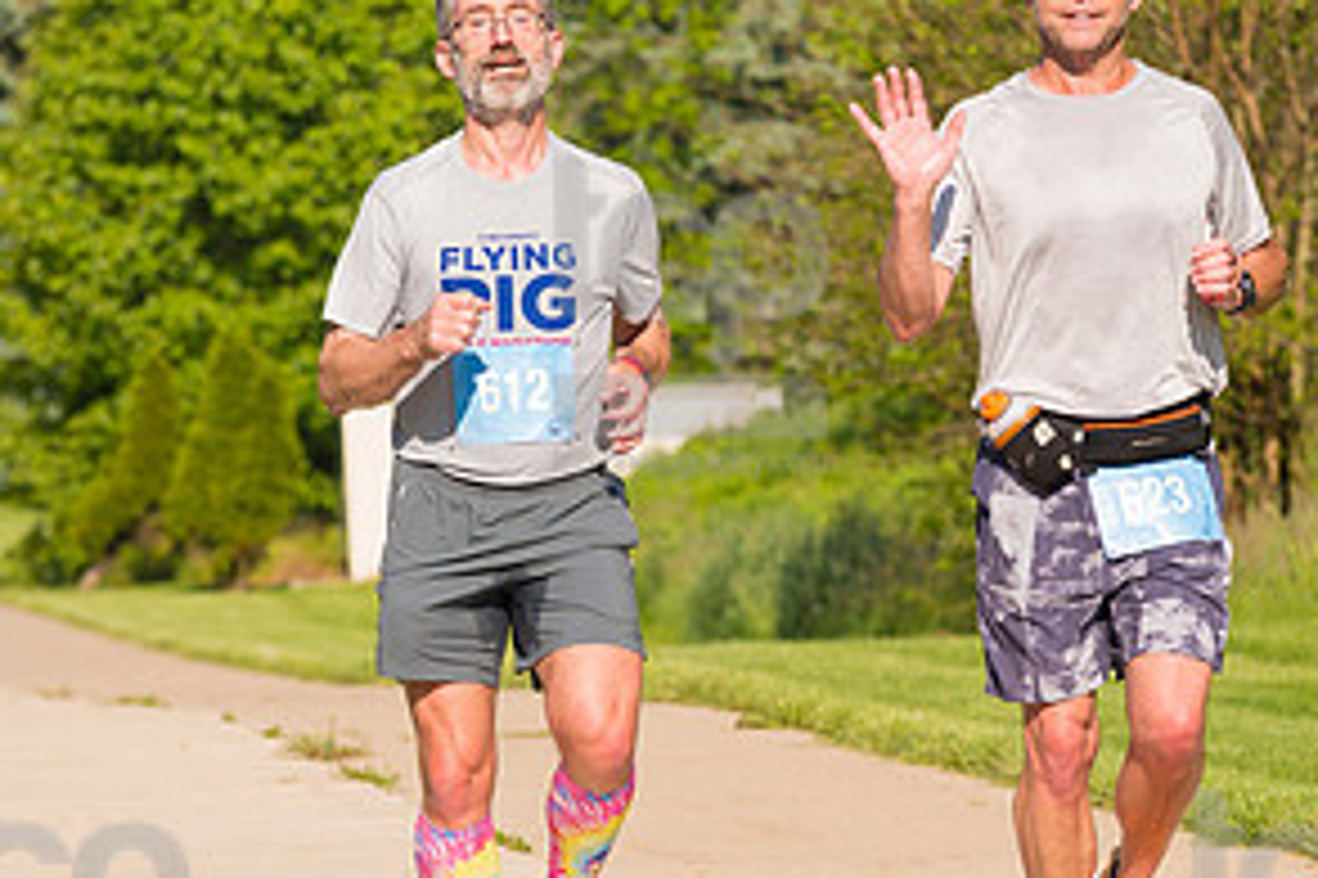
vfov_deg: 4.8
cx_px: 693
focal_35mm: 287
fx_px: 10501
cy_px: 317
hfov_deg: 7.2
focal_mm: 145
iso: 400
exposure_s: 1/2000
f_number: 5.6
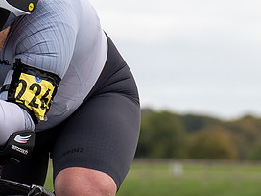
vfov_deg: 3.0
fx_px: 3747
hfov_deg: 4.0
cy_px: 220
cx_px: -49
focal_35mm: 497
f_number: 3.5
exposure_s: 1/1000
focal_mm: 76
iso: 125
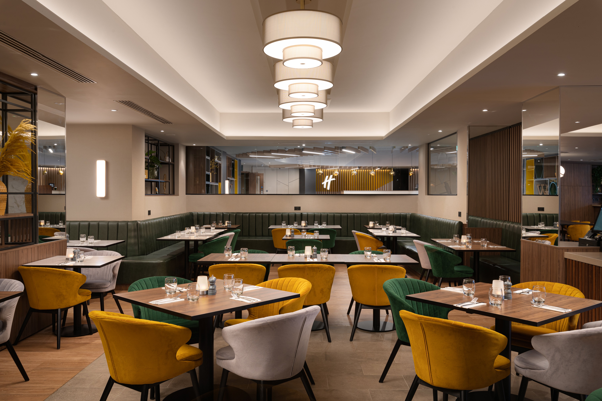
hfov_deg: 62.0
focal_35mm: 30
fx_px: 501
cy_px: 200
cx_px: 301
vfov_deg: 43.6
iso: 400
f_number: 13
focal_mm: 30
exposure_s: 1/40
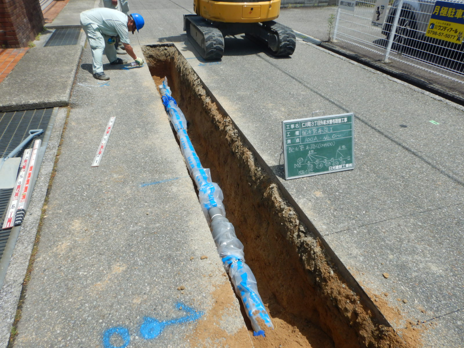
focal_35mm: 24
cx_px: 232
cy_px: 174
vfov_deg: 56.8
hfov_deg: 71.6
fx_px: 322
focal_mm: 4.3
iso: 125
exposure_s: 1/1000
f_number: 4.1
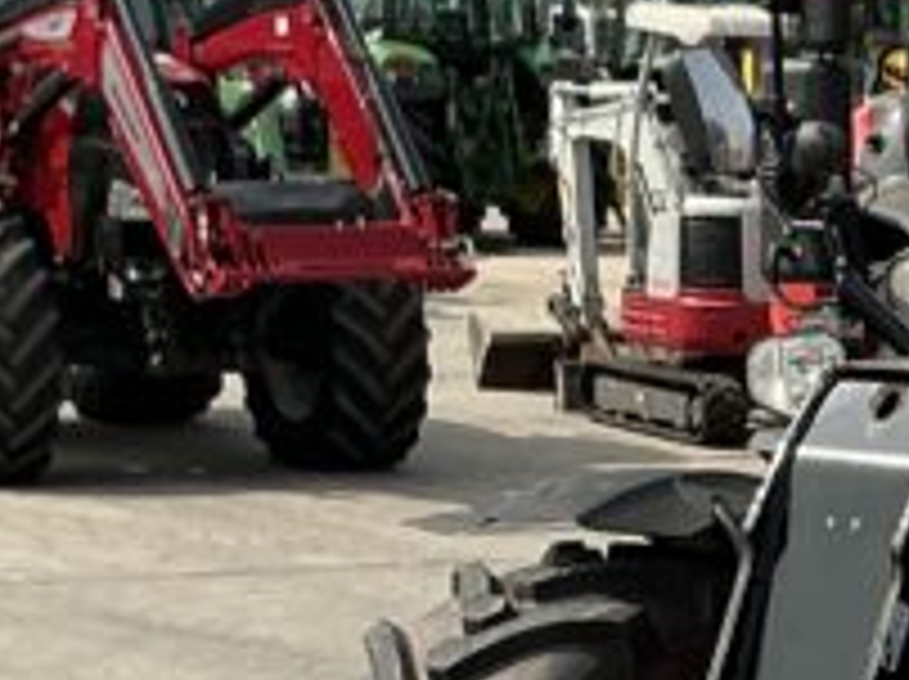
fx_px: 3724
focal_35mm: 142
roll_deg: -1.8
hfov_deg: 13.3
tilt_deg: -9.4
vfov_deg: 10.2
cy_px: 869
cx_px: 1292
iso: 25
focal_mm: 3
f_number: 1.8
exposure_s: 1/1451
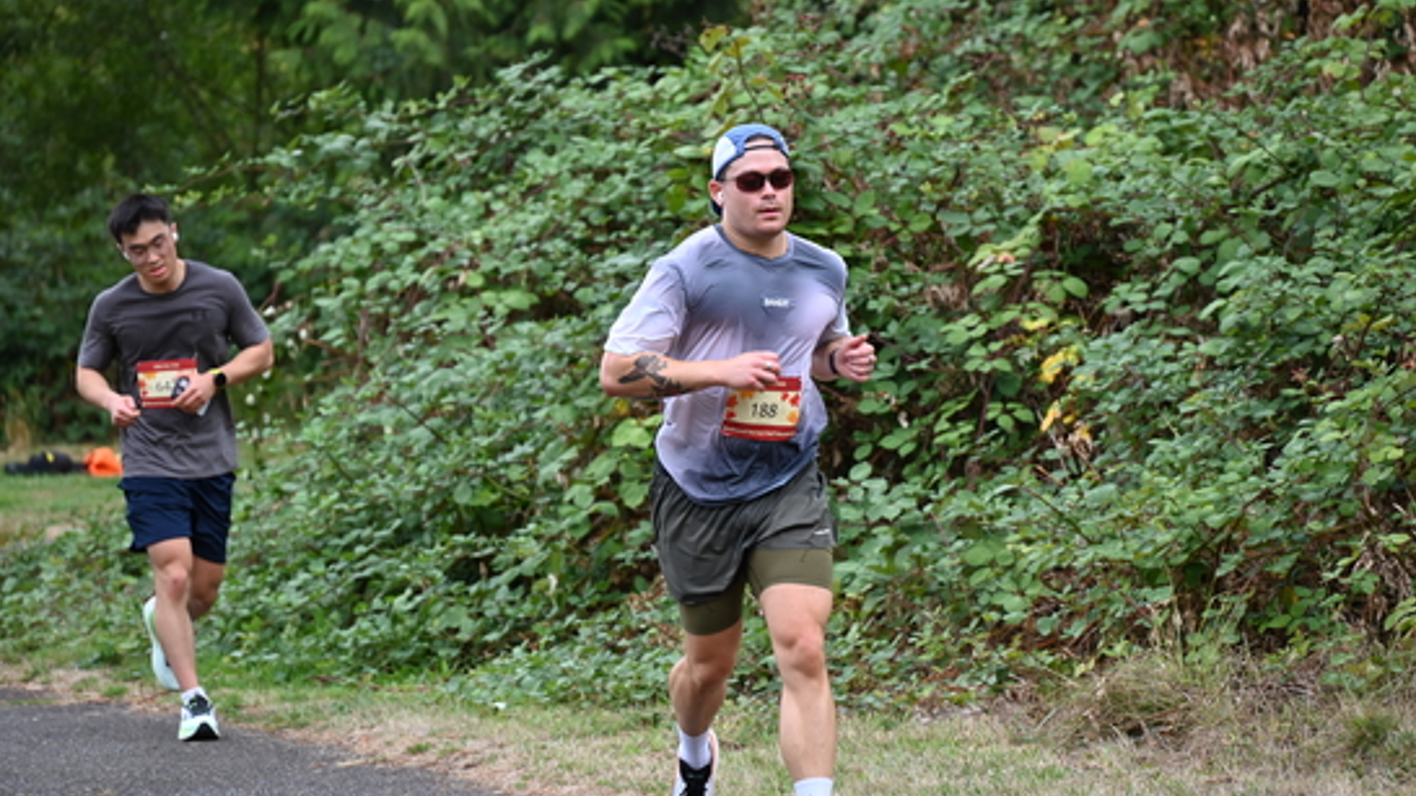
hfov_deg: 10.2
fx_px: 7922
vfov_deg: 5.8
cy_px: 325
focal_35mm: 211
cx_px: 708
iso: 560
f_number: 6.3
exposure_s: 1/250
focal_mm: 200
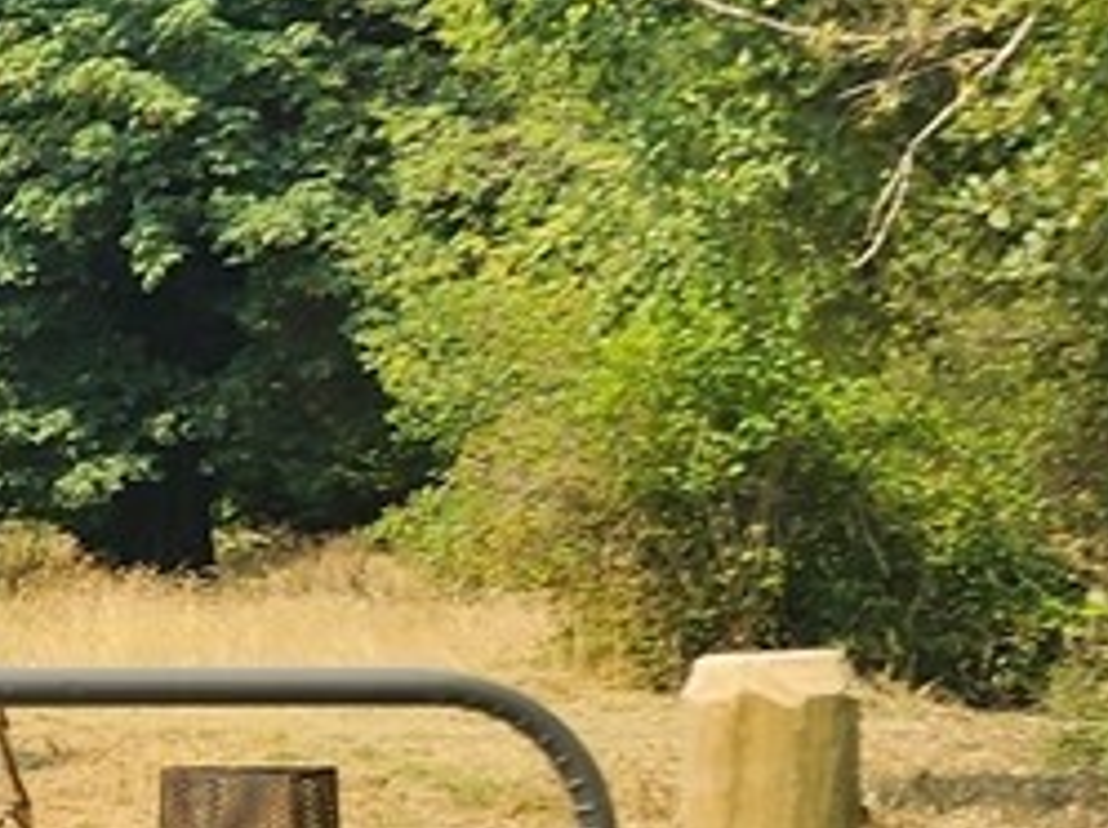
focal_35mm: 148
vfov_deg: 10.0
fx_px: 4730
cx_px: -1193
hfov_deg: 11.8
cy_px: 703
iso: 12
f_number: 1.8
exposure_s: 1/756
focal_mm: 6.4
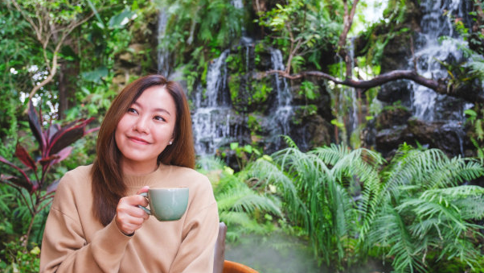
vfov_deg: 35.7
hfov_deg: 59.5
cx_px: 242
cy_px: 143
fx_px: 424
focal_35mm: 33
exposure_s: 1/70
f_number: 2.8
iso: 160
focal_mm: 20.6
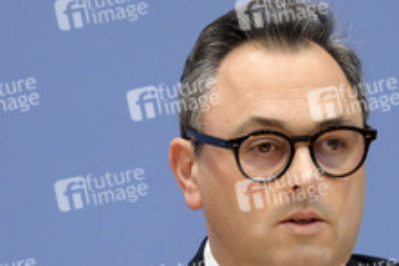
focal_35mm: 276
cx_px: 306
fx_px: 3057
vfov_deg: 5.0
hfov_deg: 7.5
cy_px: 235
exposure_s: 1/400
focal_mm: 135
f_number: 5.6
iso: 5000
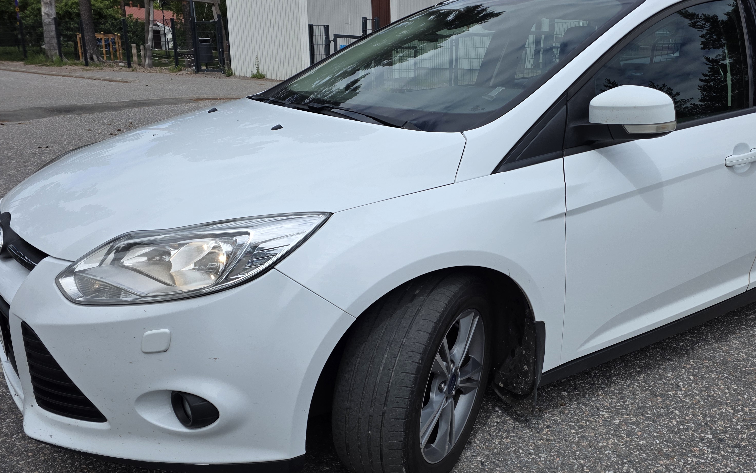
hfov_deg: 57.7
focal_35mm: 33
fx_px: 680
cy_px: 288
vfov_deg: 38.1
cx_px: 451
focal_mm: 6.3
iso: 80
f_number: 1.7
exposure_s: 1/7944
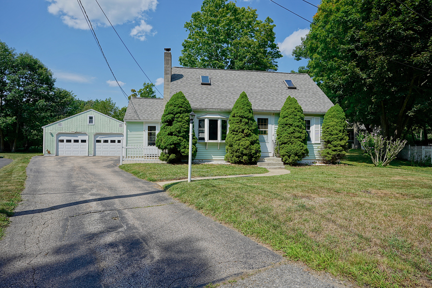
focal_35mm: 20
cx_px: 216
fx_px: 240
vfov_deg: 61.9
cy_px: 144
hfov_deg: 84.0
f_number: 8
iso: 100
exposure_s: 1/250
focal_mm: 20
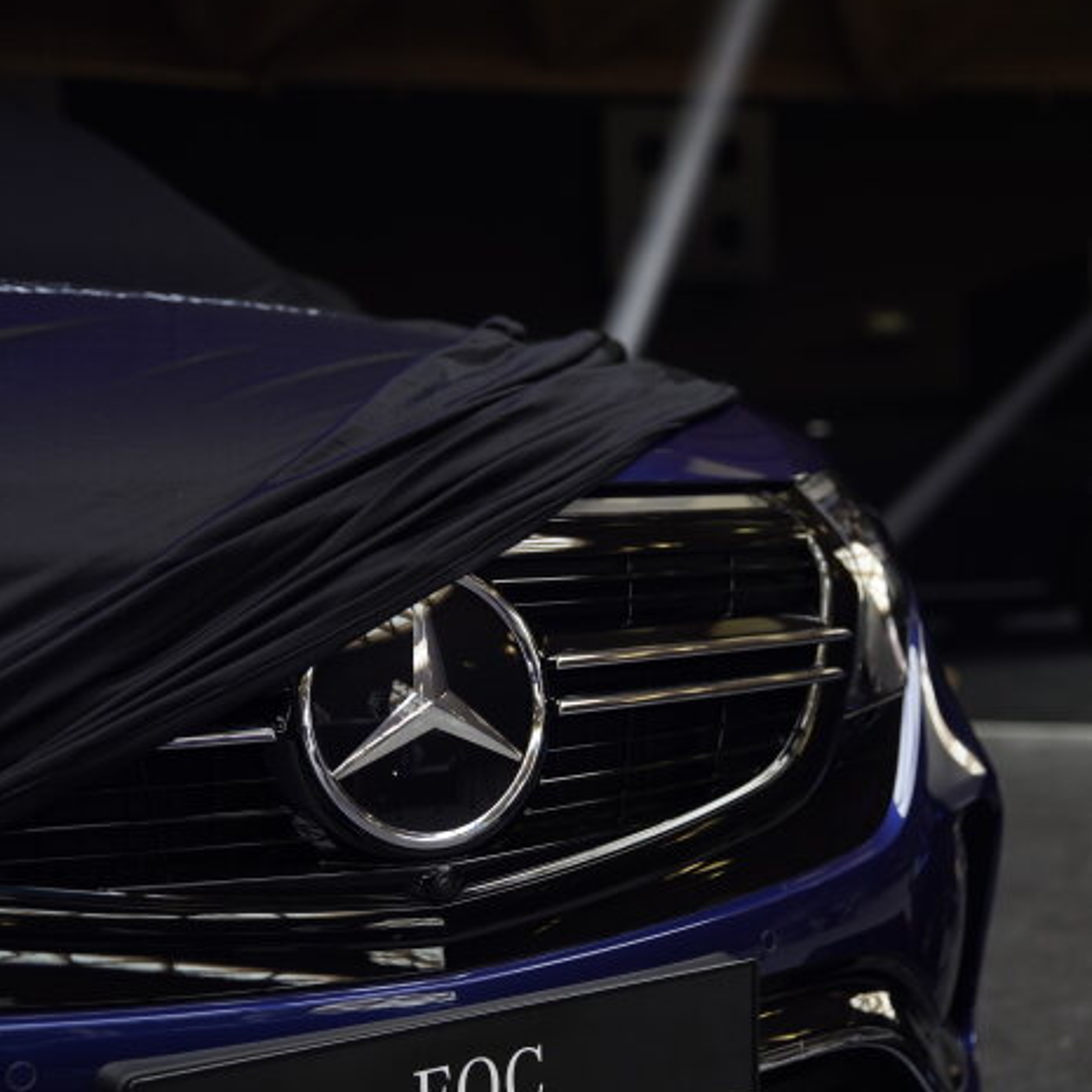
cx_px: 546
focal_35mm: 64
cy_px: 625
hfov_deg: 26.9
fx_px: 2284
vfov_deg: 26.9
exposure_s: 1/200
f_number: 2.8
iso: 640
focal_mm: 50
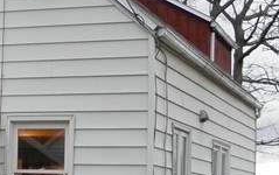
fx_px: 967
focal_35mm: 127
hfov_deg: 15.3
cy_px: 153
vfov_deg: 10.3
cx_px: -123
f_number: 3.5
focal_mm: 5
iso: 200
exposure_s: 1/30
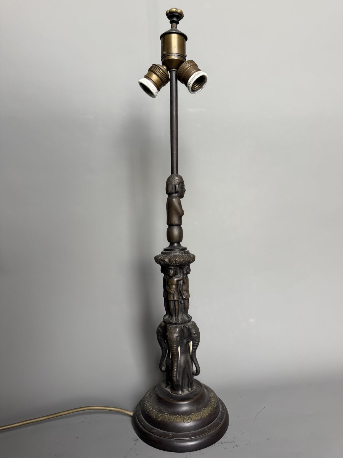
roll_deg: +1.7
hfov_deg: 56.8
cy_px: 229
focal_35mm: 24
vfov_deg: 71.6
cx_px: 172
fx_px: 317
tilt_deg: -3.9
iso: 125
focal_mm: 6.76
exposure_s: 1/100
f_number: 1.78
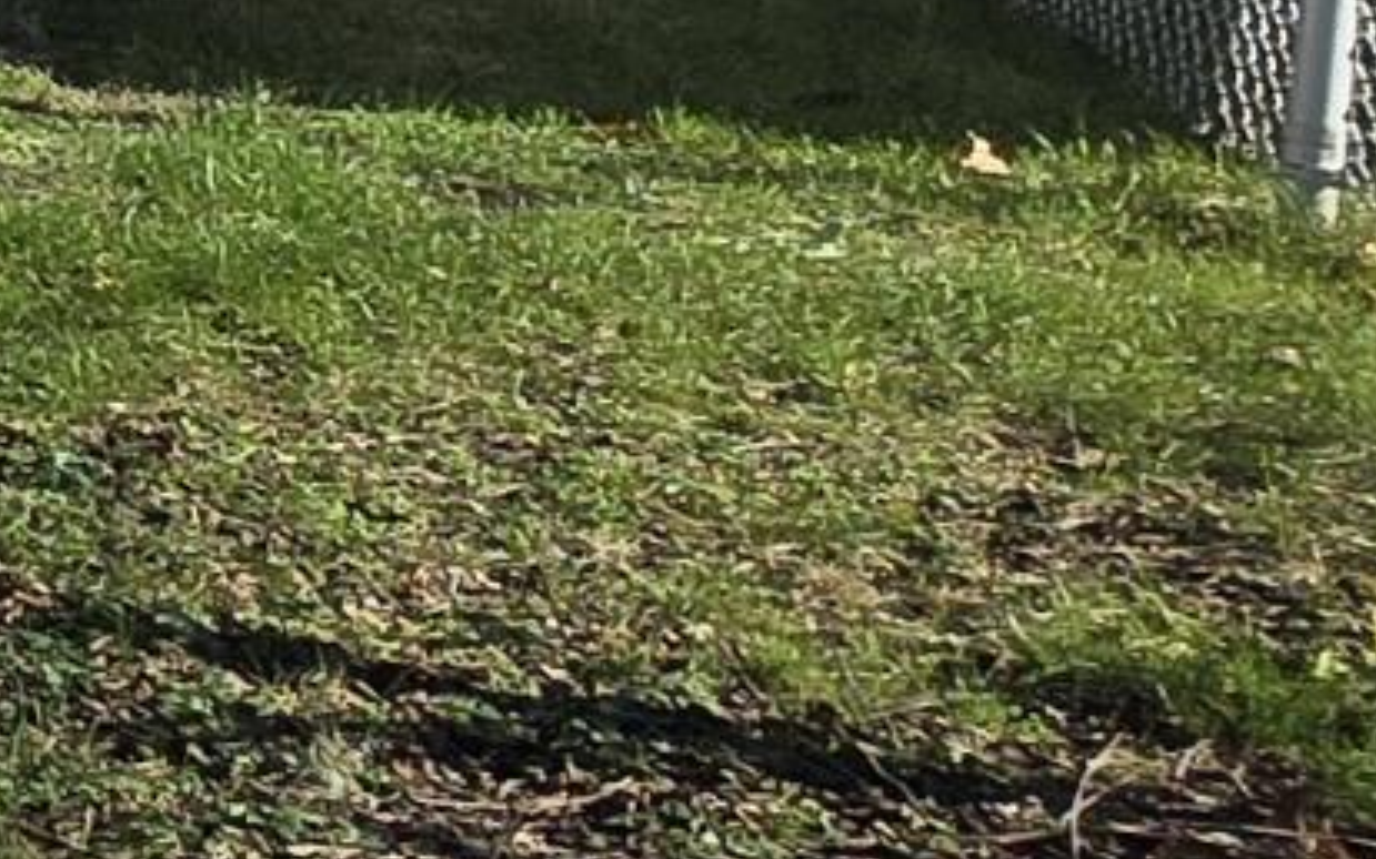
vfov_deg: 12.5
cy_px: -386
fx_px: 3750
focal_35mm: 100
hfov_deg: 12.3
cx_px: -2492
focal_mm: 2.2
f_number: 2.2
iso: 50
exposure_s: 1/1593
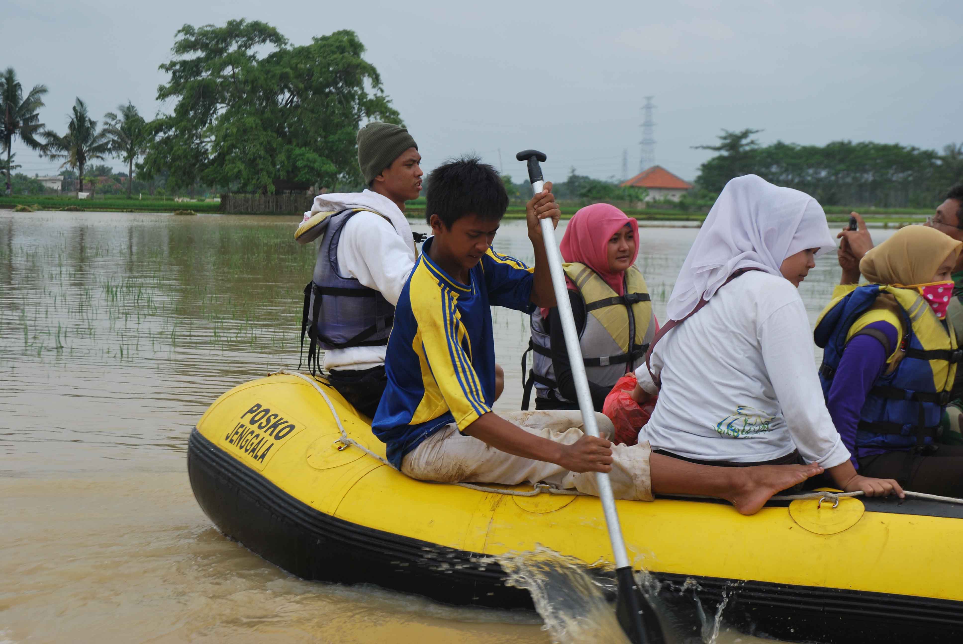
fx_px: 1607
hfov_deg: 33.4
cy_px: 322
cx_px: 482
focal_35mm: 60
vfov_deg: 22.7
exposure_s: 1/200
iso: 100
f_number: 7.1
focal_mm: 40
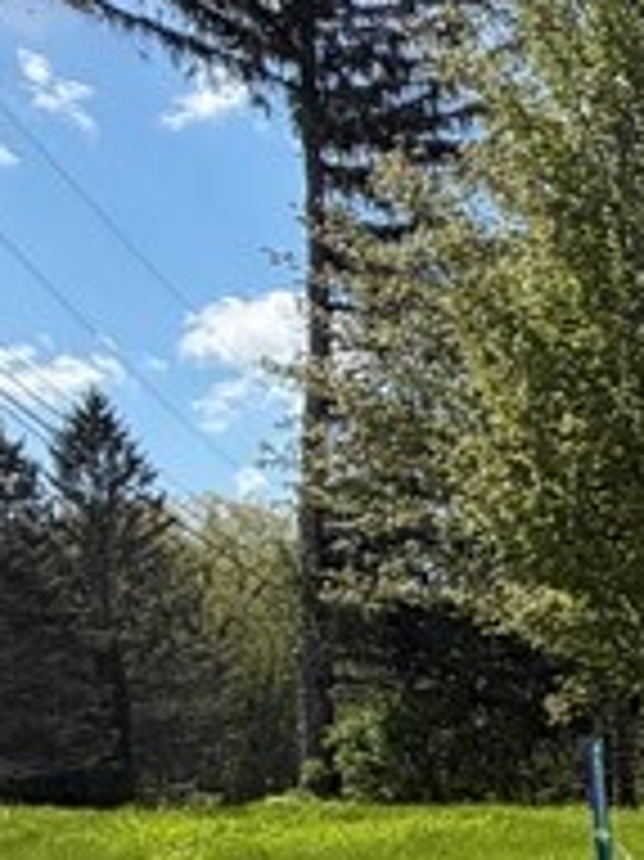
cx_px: 1491
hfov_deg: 14.2
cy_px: 959
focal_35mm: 75
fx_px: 1862
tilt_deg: -5.1
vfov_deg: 24.2
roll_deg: -0.4
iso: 32
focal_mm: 2.22
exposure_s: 1/864
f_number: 2.2
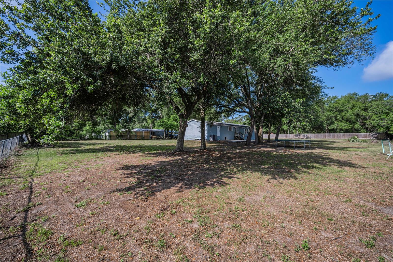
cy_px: 131
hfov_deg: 104.3
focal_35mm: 14
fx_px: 153
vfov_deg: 81.2
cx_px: 196
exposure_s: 1/160
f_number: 13
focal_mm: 14
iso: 100
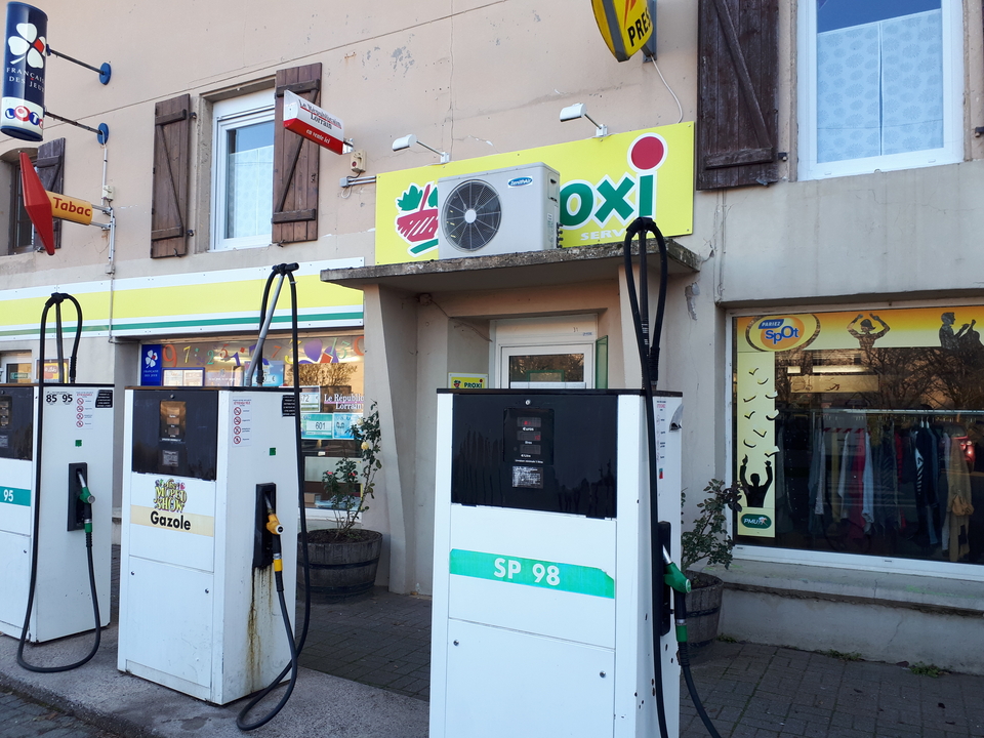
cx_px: 492
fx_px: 768
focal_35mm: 27
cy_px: 369
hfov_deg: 65.3
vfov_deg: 51.4
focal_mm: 3.6
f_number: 1.9
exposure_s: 1/130
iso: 40
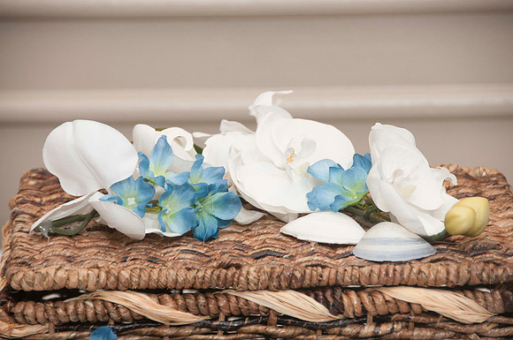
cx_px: 256
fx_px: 3629
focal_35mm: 255
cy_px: 170
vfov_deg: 5.4
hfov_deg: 8.1
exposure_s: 1/125
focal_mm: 170
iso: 400
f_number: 5.6
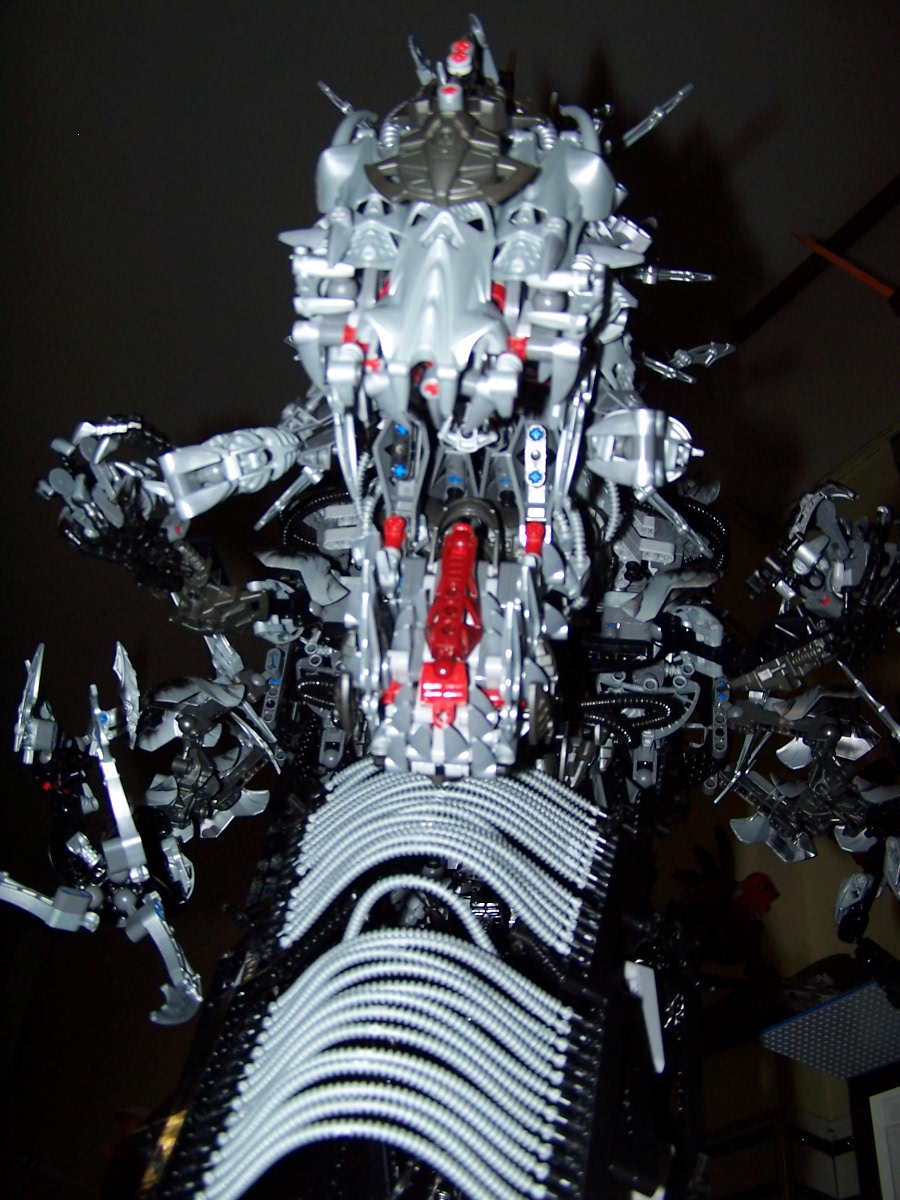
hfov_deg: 37.7
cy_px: 600
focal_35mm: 38
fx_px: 1317
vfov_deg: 49.0
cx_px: 450
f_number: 2.8
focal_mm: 6.3
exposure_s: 1/60
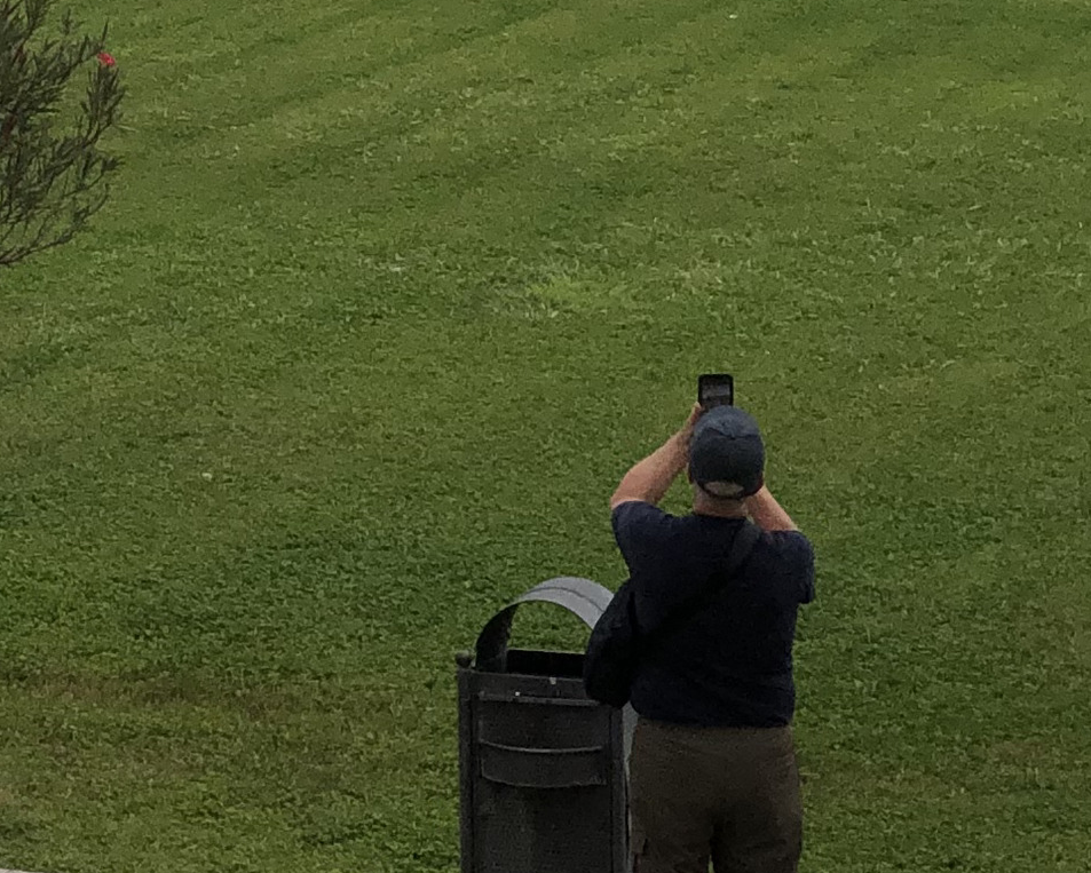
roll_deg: +0.9
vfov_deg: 7.1
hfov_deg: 8.9
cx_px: -481
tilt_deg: -1.1
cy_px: -754
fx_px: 6880
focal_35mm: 213
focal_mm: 6
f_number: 2.4
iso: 16
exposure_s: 1/467
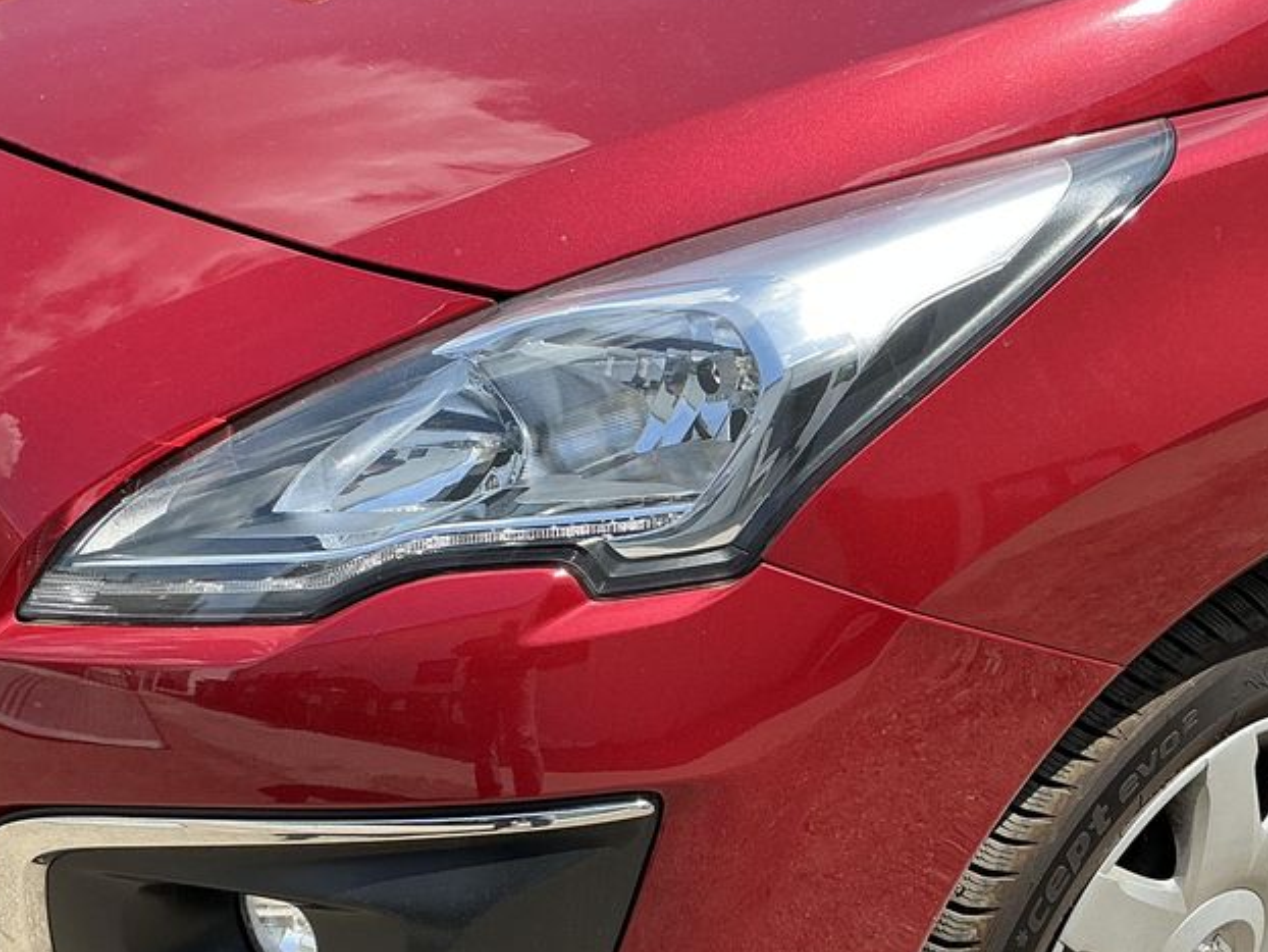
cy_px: 646
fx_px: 1979
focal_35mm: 54
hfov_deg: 35.5
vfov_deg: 26.9
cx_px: 644
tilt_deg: -28.1
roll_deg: -3.6
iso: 25
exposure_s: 1/770
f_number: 1.8
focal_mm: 3
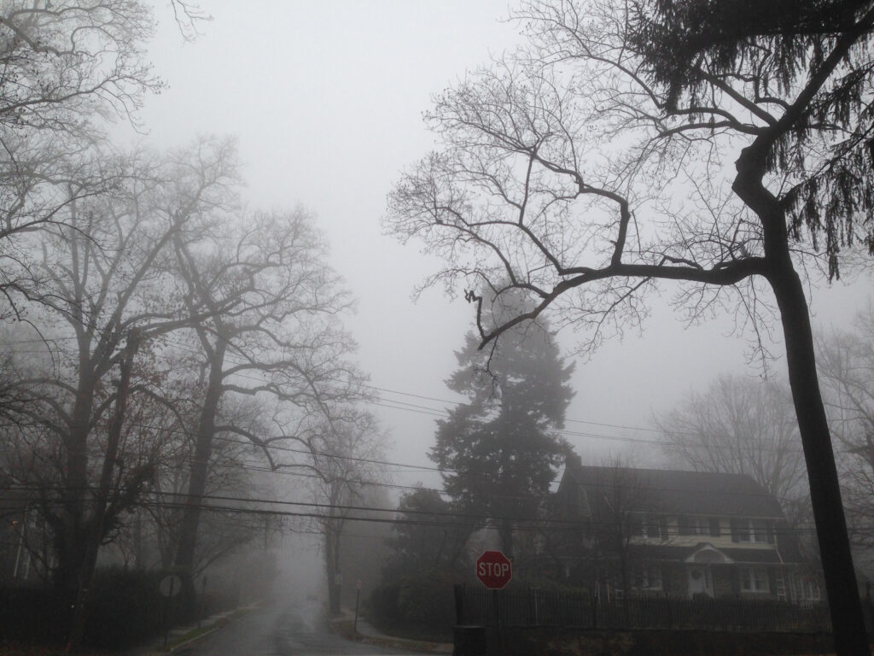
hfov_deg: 55.4
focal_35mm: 33
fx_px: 833
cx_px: 437
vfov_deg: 42.9
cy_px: 328
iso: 50
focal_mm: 4.12
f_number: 2.4
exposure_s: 1/308
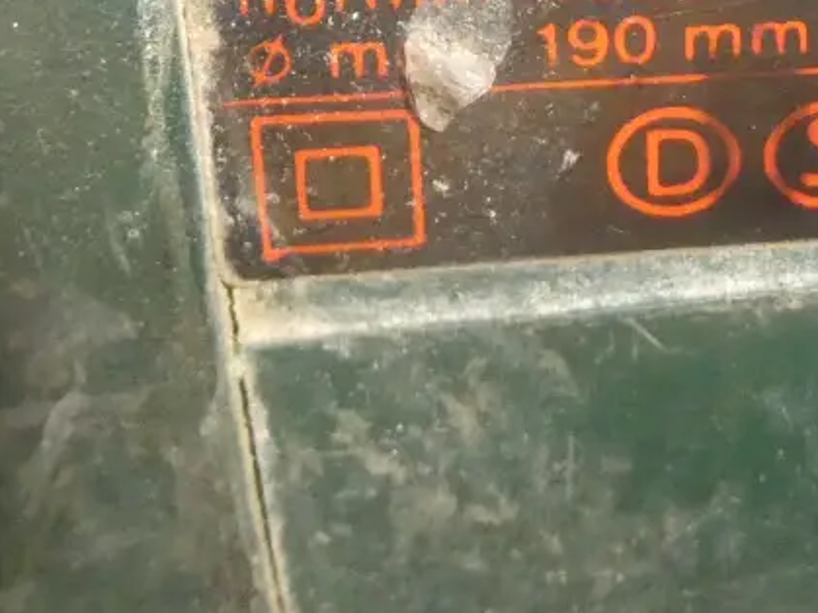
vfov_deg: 13.1
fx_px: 2599
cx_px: 748
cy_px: -102
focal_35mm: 110
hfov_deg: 17.6
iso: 800
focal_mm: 4.3
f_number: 3.3
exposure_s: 1/60
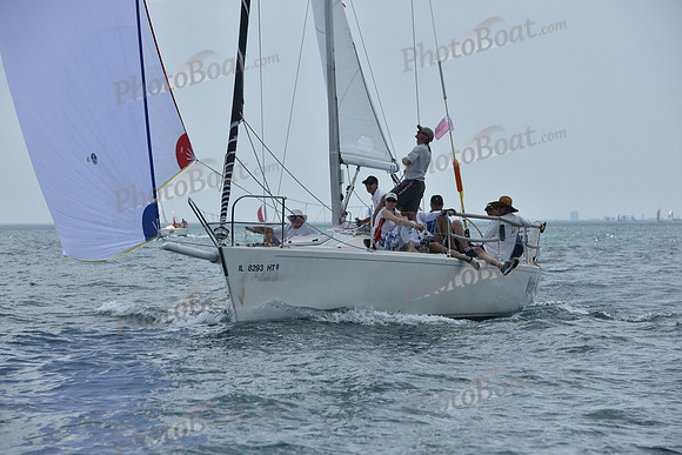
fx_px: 3032
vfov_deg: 8.6
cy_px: 228
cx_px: 341
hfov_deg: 12.8
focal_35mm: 160
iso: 250
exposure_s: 1/1250
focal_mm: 160
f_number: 9
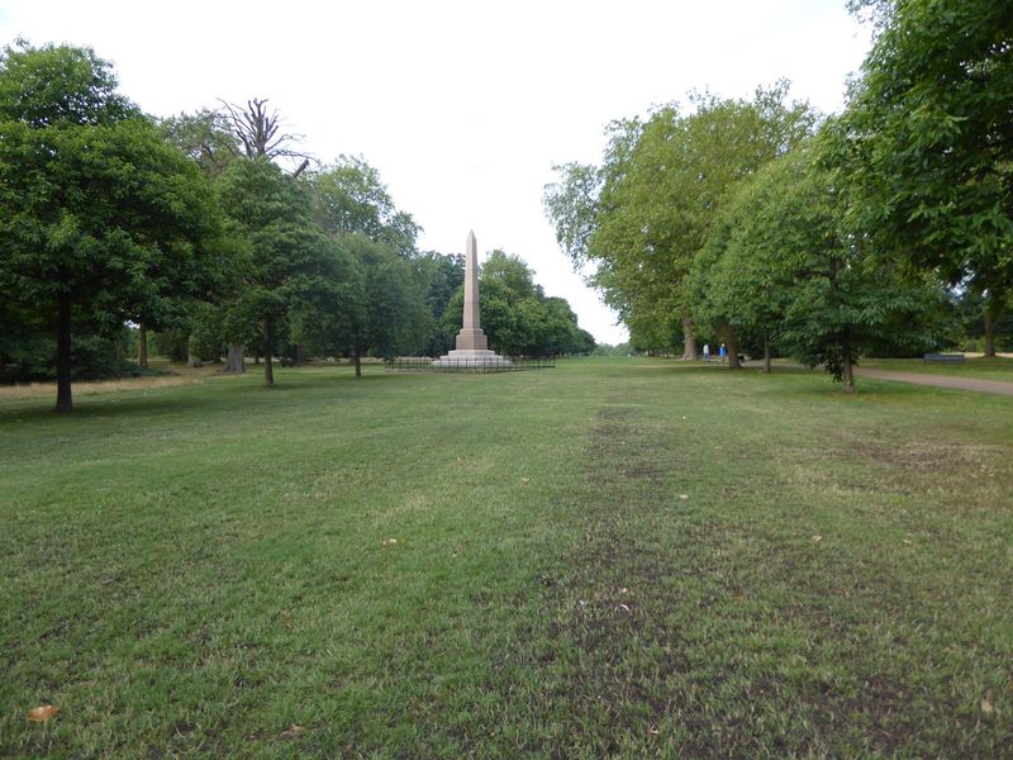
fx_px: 732
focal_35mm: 25
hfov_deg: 69.4
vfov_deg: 54.9
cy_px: 380
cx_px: 506
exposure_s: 1/80
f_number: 3.3
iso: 80
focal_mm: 4.3
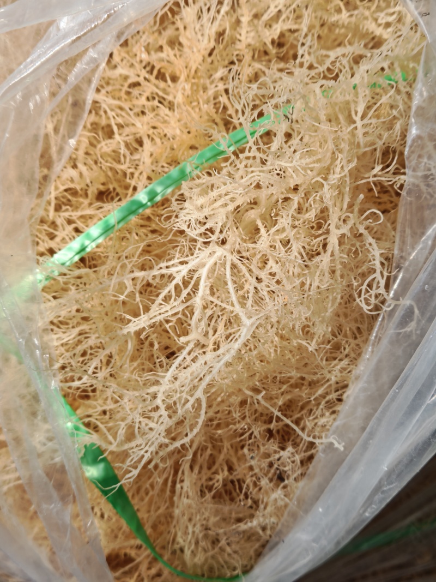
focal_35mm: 48
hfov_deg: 30.3
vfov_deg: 39.7
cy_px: 291
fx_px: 806
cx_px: 218
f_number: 1.9
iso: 50
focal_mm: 6.67
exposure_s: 1/240
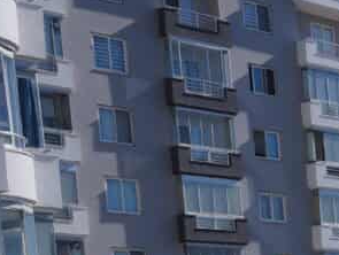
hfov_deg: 11.2
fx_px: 1177
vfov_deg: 11.5
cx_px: 981
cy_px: 449
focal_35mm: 120
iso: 100
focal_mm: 18
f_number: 10
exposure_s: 1/320
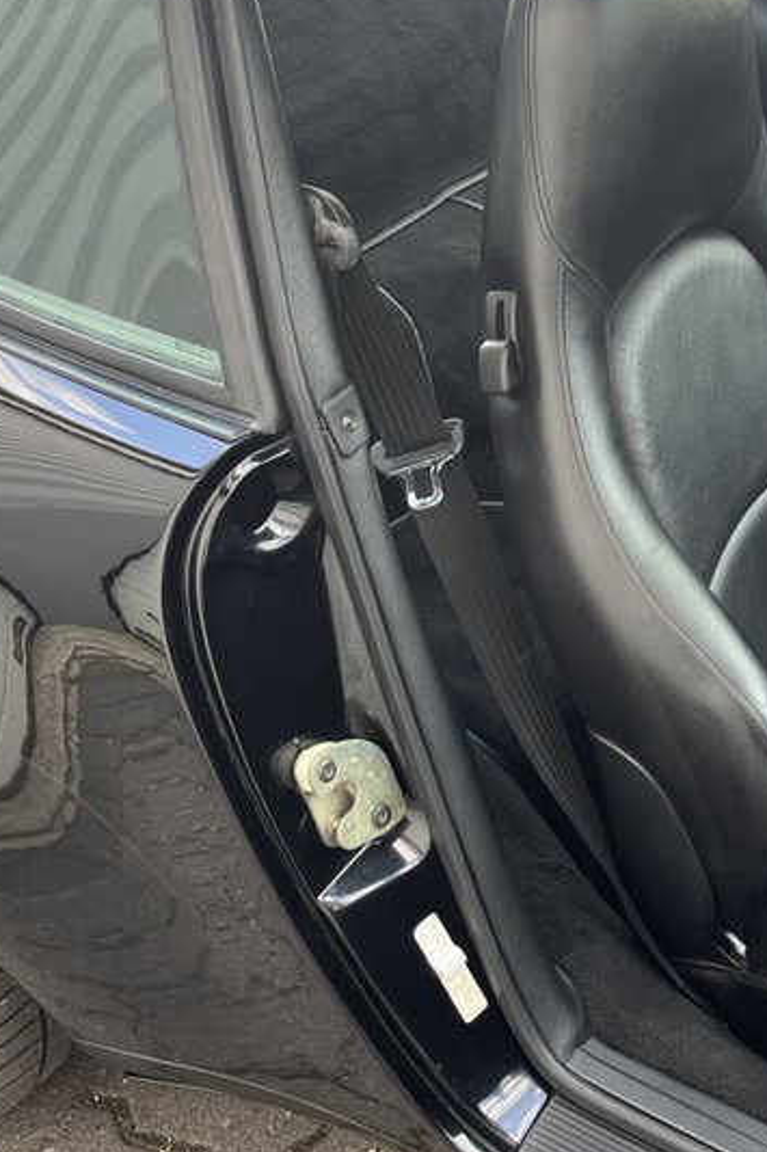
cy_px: 383
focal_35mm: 52
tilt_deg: -32.9
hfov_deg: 25.0
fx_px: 1663
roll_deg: +2.9
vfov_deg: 37.8
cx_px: 728
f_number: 1.6
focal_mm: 5.1
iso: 40
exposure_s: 1/182
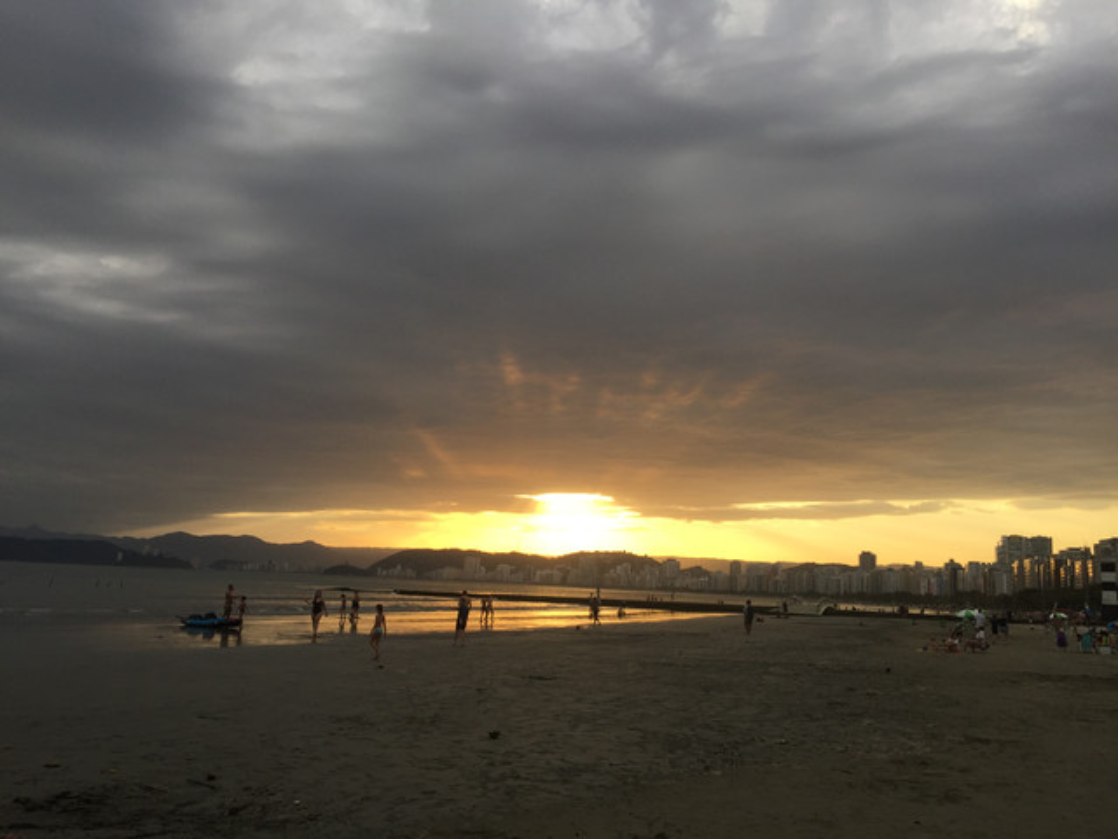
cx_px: 559
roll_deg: -3.9
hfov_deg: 61.7
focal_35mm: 29
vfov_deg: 48.2
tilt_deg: +8.8
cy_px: 420
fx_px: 937
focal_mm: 4.15
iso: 32
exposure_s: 1/514
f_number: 2.2
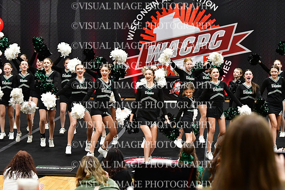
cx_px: 142
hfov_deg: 19.5
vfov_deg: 13.0
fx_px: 831
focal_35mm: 105
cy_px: 95
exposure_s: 1/500
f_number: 3.5
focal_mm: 70
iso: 5000
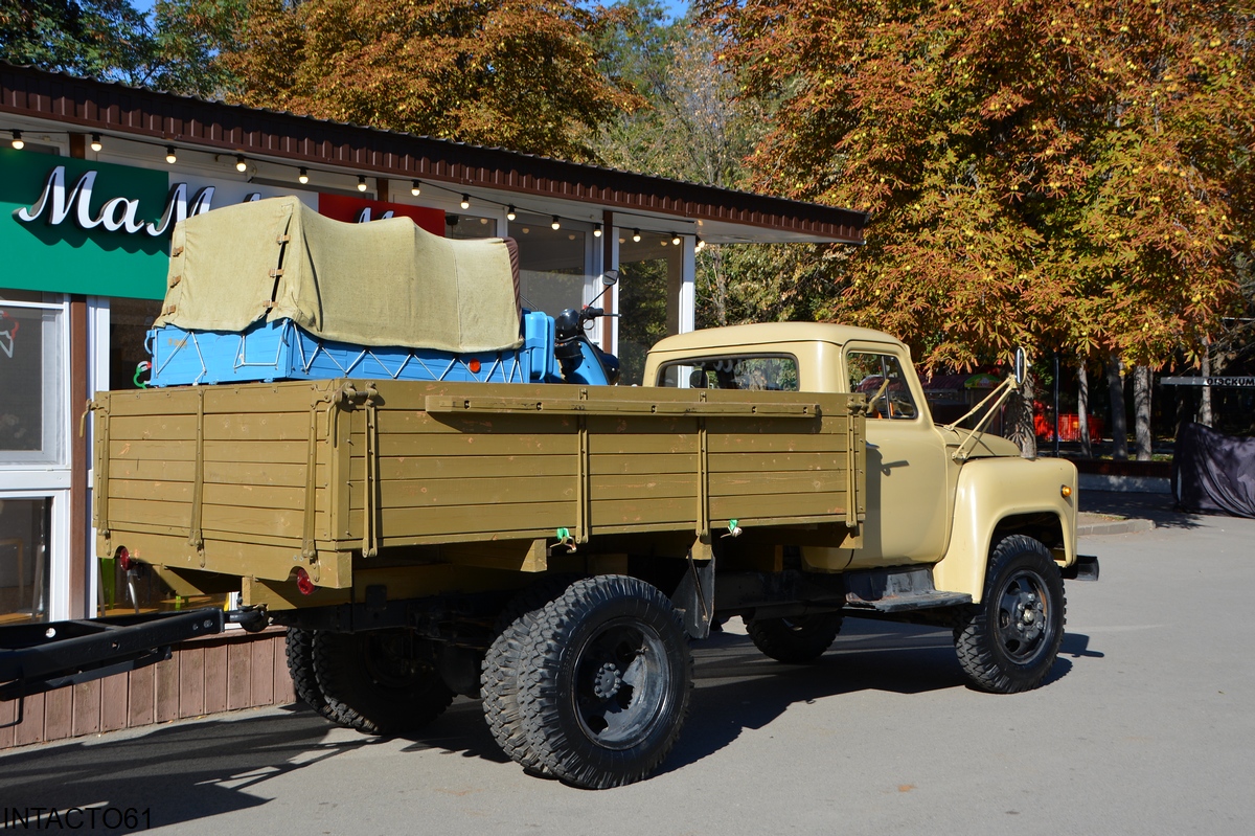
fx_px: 1359
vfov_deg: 34.2
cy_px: 418
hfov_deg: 49.6
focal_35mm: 39
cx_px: 628
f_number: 8
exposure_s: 1/250
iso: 125
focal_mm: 26
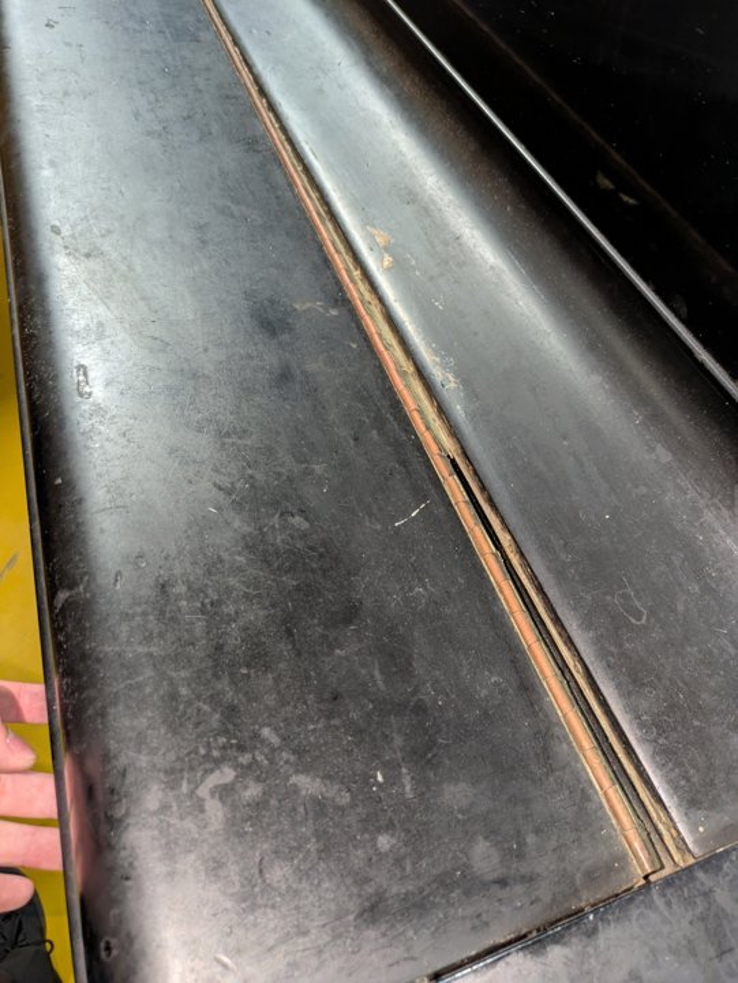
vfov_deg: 69.4
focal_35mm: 25
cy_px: 492
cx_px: 369
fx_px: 710
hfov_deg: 54.9
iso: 268
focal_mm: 5.43
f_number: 1.89
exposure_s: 1/25
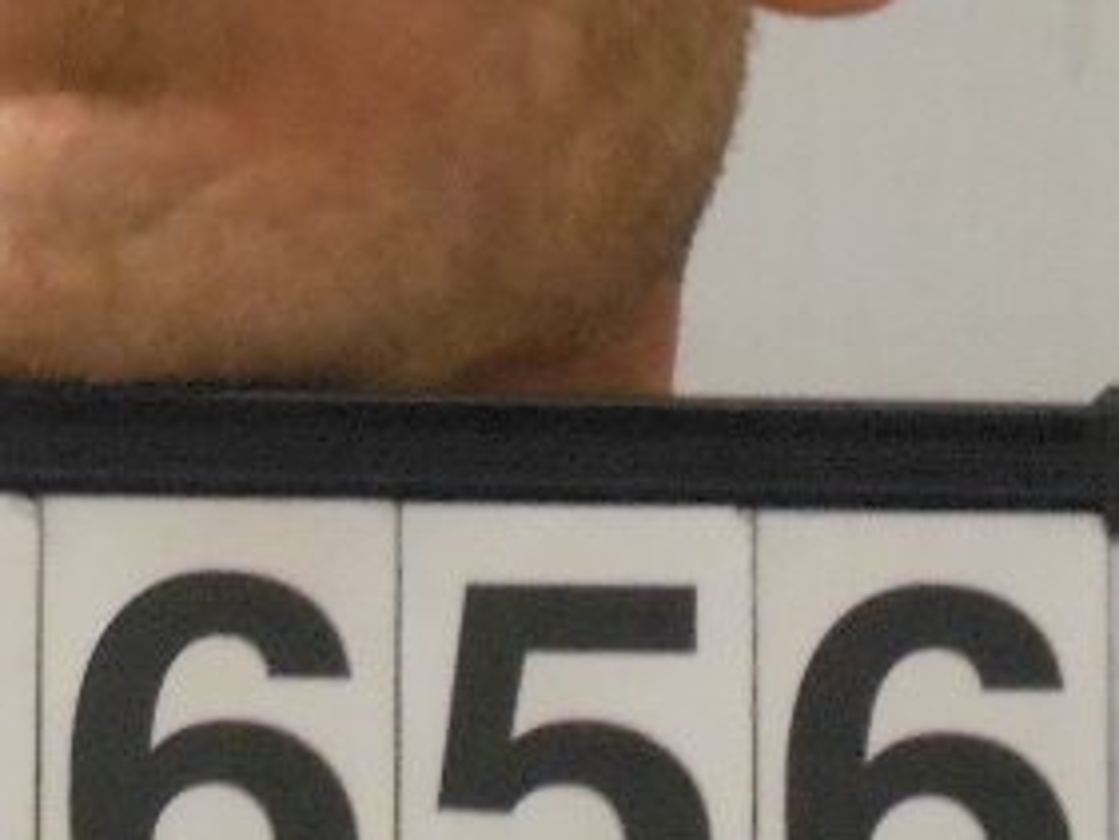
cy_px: -291
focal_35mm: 514
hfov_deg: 3.9
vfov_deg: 2.9
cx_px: 187
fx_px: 16623
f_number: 5.5
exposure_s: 1/20
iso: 800
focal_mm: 25.3
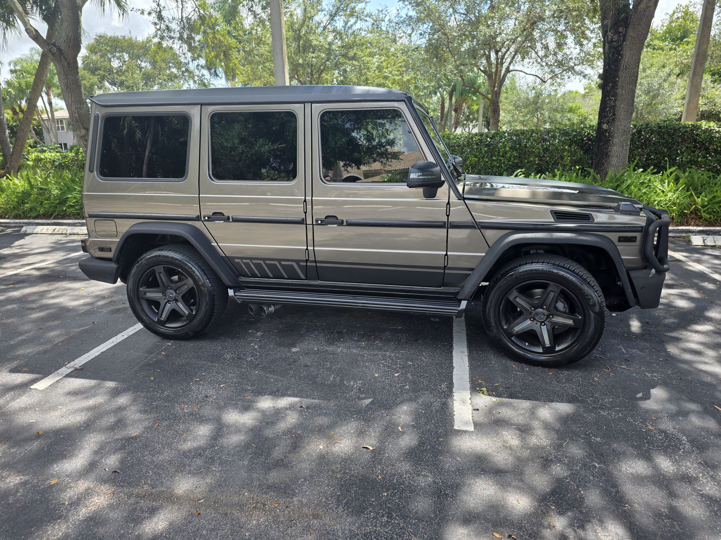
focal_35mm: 23
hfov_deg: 73.9
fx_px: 479
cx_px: 360
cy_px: 270
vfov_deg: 58.9
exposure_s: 1/1554
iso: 80
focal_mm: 6.25
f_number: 1.7
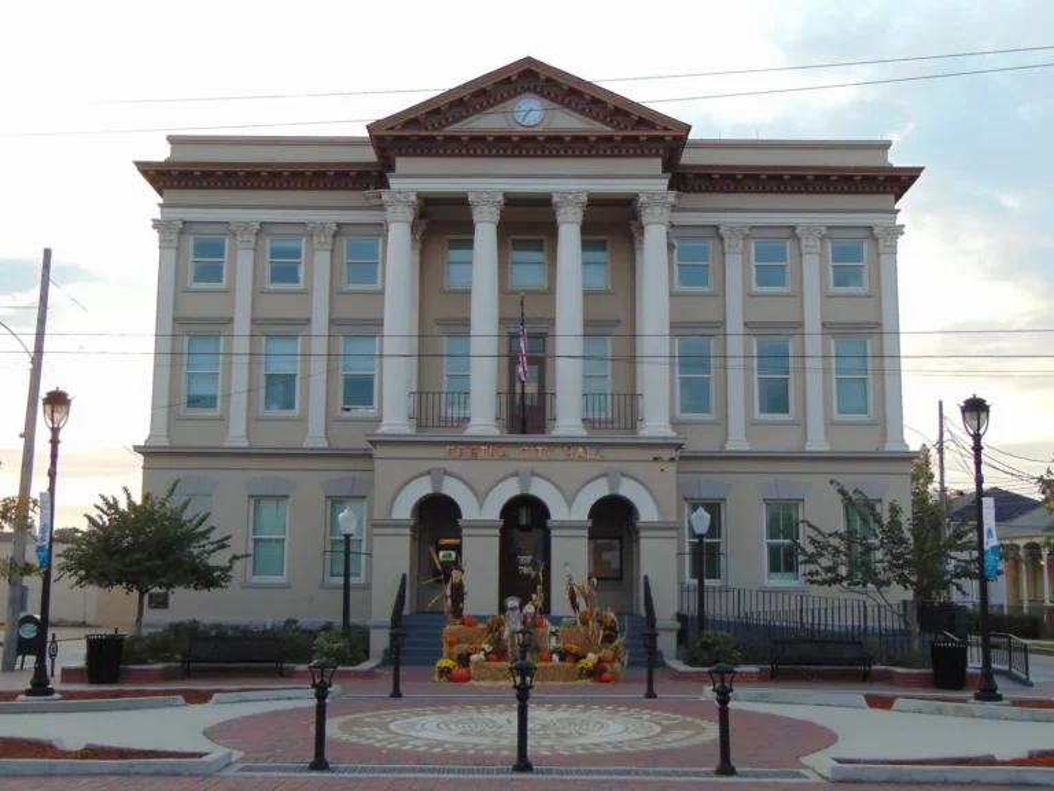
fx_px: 1279
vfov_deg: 34.3
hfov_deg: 44.8
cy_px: 396
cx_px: 527
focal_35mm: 42
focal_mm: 7.6
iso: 80
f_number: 3.3
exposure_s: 1/100
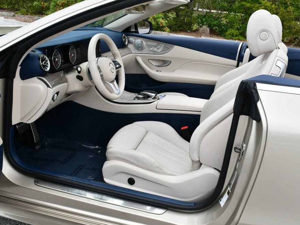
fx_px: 347
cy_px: 111
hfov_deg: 46.8
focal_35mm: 40
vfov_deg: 36.0
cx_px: 148
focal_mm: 18
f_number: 8
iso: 160
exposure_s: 1/250
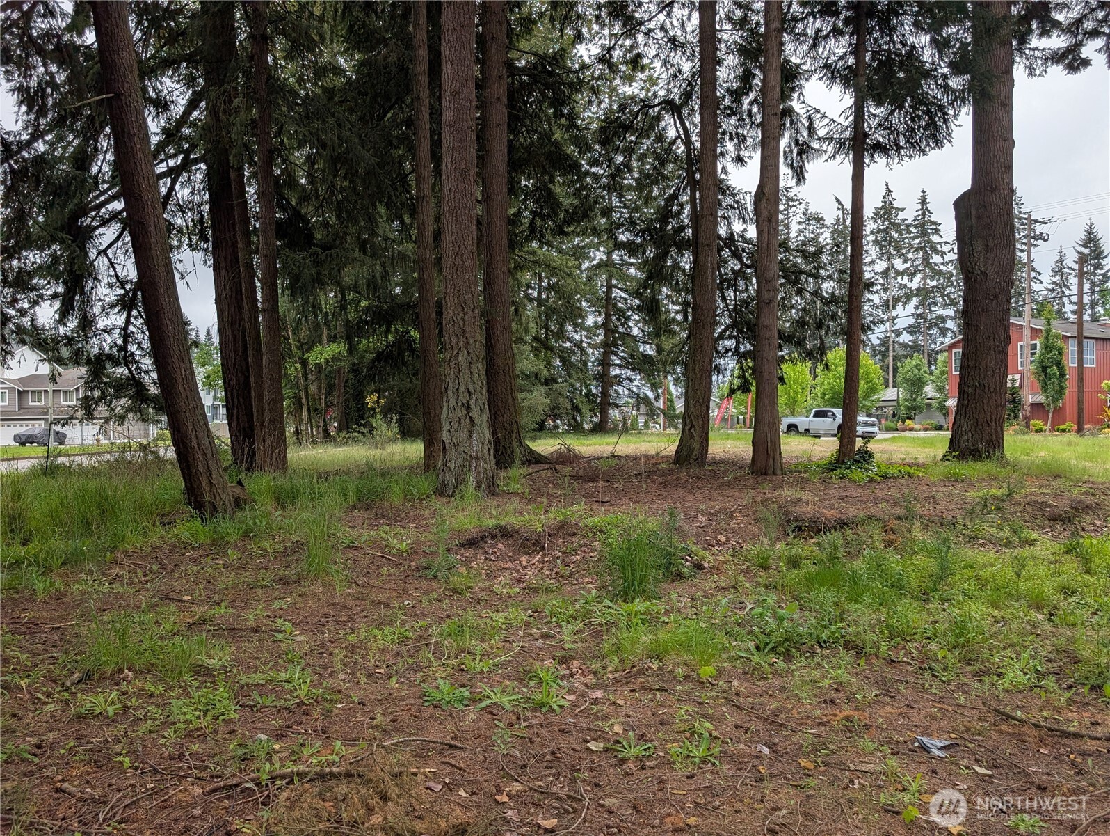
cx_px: 555
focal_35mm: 24
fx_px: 771
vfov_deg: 56.9
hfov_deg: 71.5
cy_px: 418
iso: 21
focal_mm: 6.9
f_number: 1.68
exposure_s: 1/775
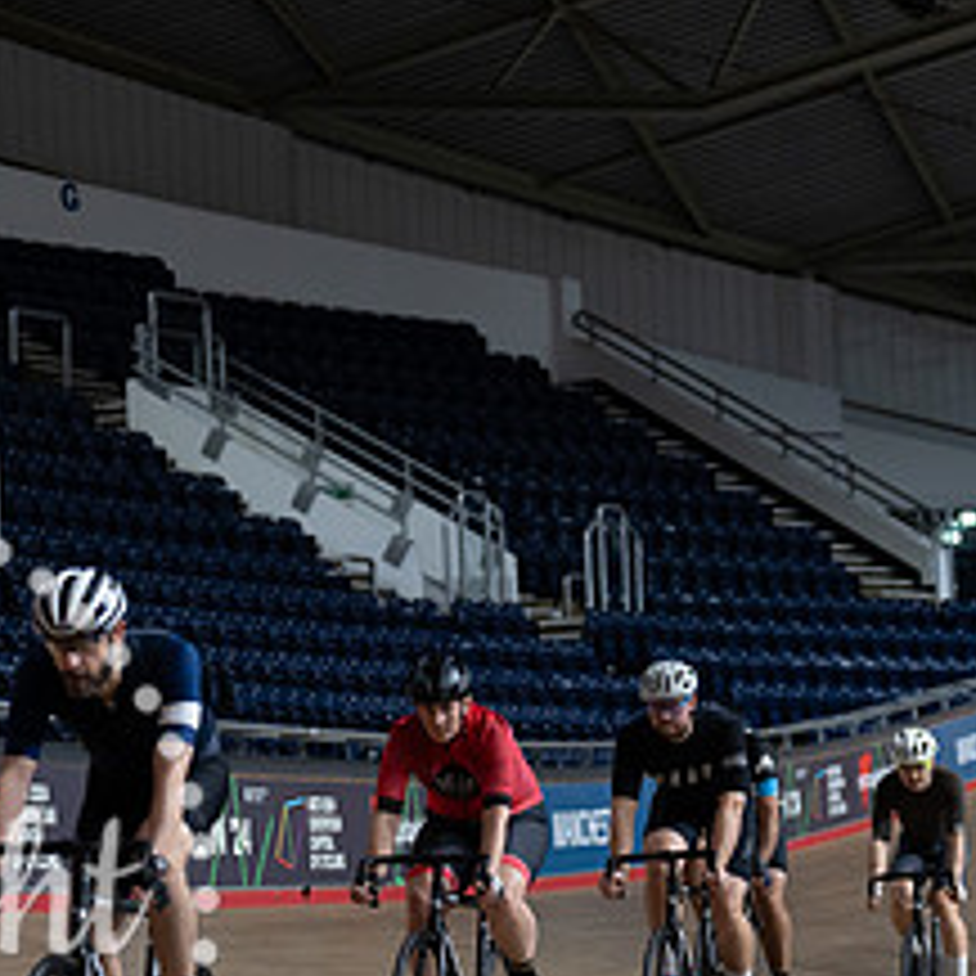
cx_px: 495
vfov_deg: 11.0
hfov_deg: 11.0
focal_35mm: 159
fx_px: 5072
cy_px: 677
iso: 3200
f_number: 2.8
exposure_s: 1/800
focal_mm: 70
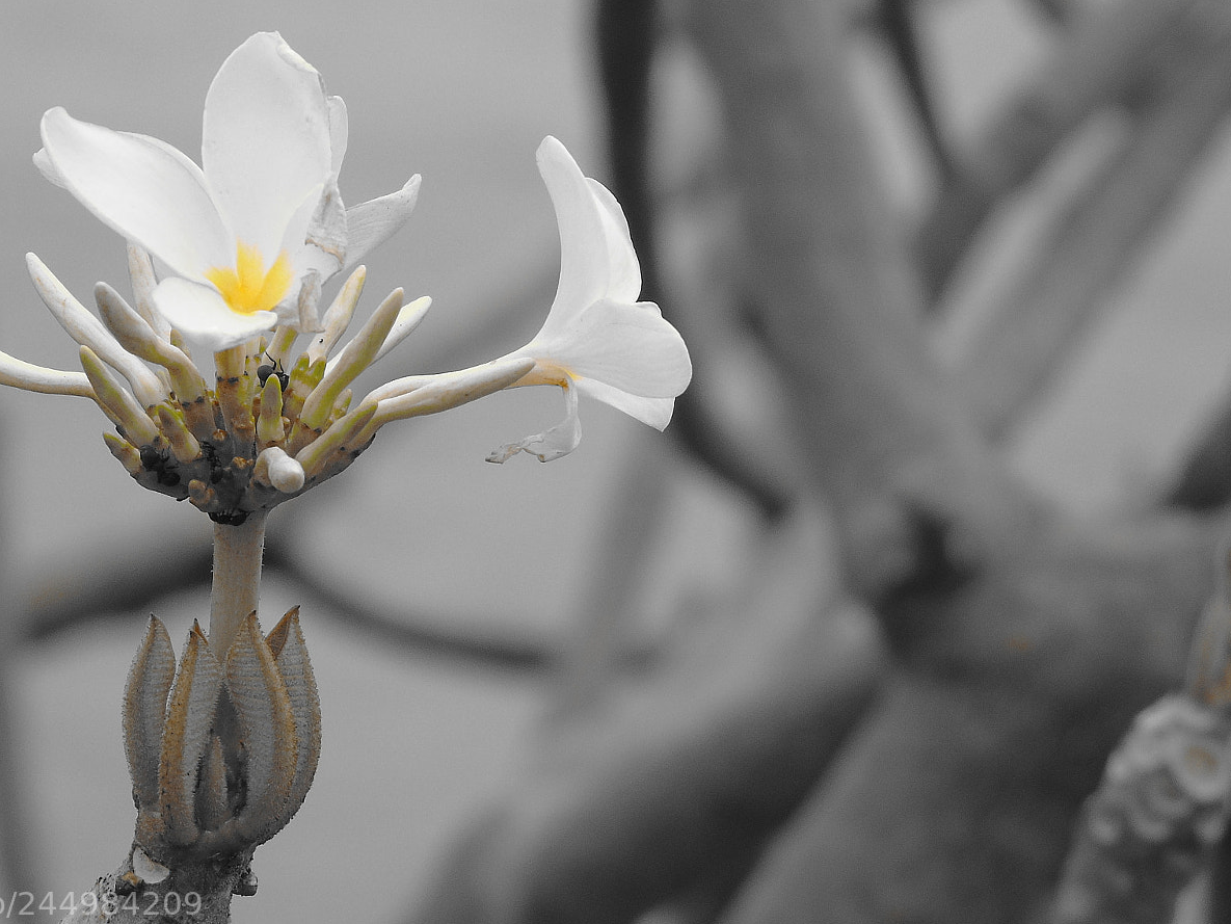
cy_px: 362
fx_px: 11665
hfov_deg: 6.0
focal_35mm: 328
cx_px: 489
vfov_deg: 4.5
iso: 80
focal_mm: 43
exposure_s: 1/250
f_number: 4.8
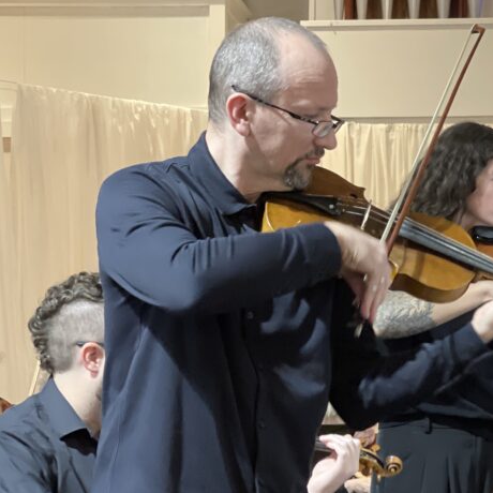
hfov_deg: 13.8
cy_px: 341
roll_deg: -0.4
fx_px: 2030
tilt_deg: +0.6
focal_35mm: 126
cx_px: 359
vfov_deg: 13.8
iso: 400
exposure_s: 1/40
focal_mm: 7.5
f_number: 2.2
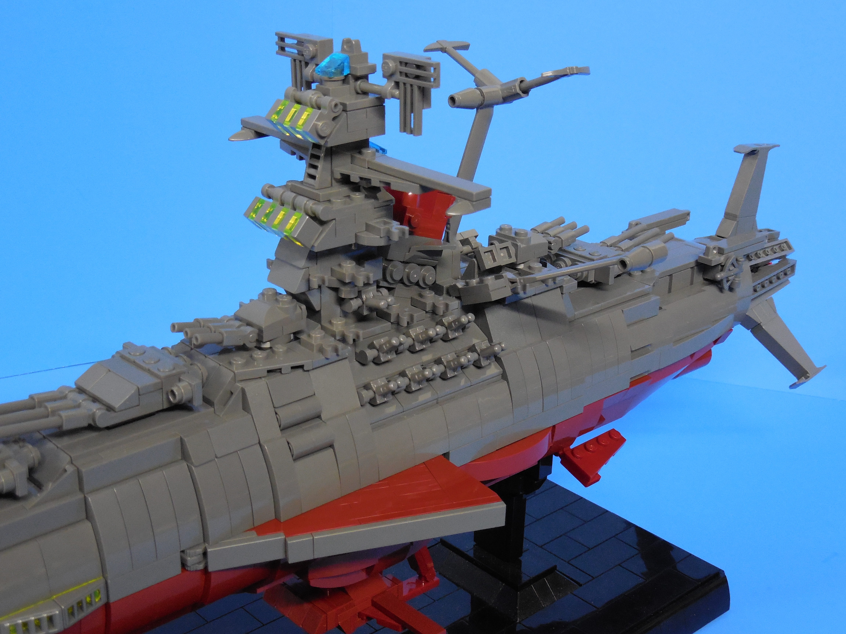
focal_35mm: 48
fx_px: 1173
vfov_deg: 30.3
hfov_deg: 39.7
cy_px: 317
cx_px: 423
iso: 500
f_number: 4
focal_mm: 8.7
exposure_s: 1/8
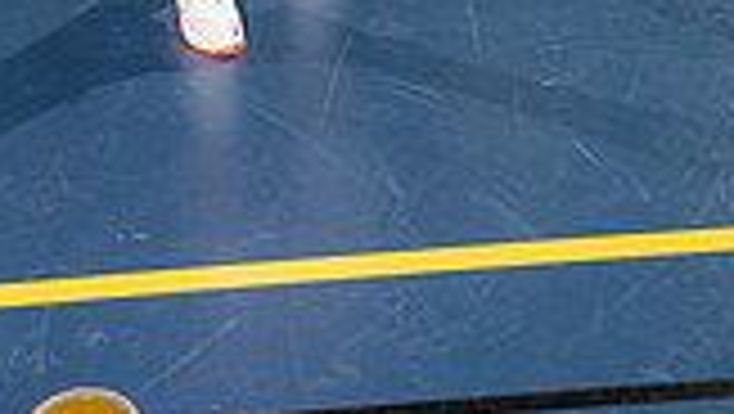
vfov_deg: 9.9
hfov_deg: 19.9
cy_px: -580
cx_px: 203
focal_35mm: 107
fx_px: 2084
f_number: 8
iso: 500
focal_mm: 37
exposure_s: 1/250
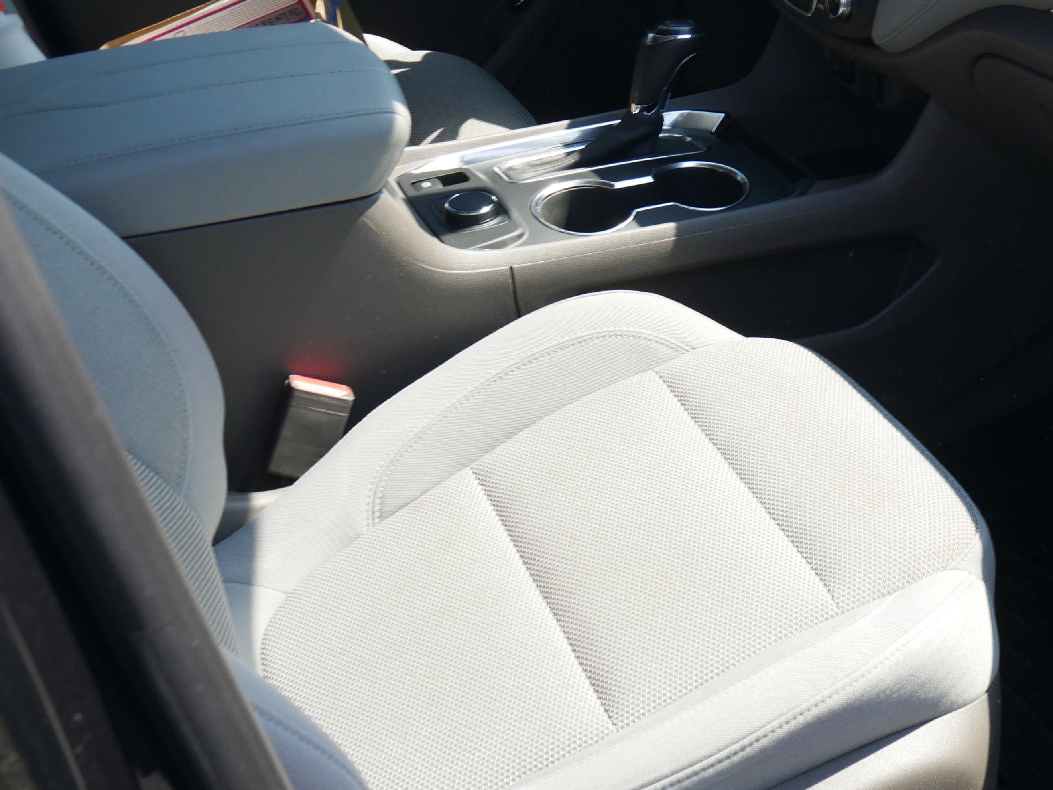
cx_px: 903
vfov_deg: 26.0
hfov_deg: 32.9
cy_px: 298
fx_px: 1704
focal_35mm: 56
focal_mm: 16
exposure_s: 1/200
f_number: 5.6
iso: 200
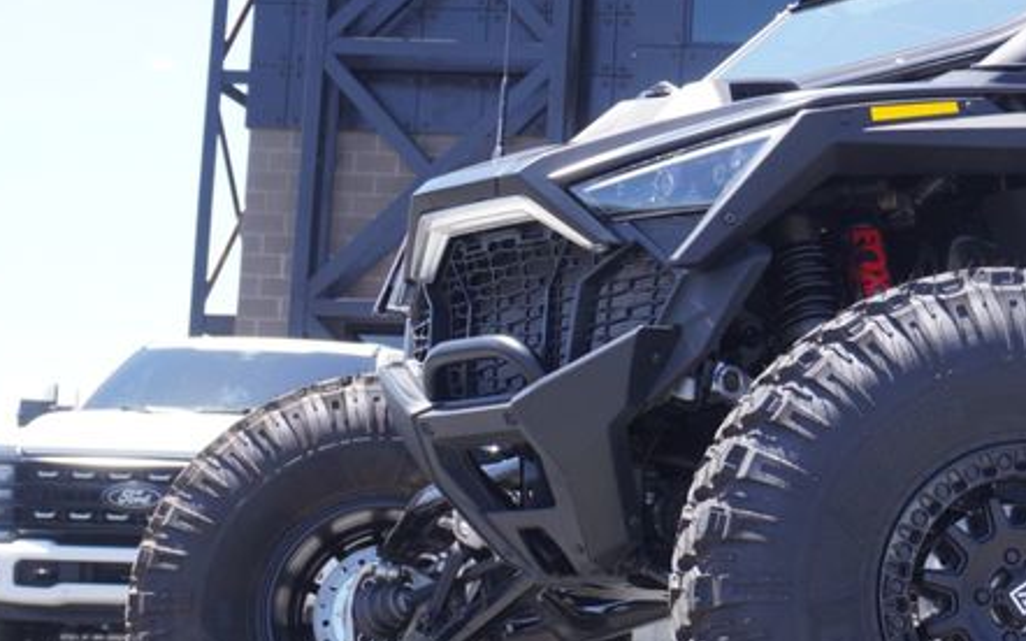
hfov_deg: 23.0
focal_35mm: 85
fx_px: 2376
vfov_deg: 15.3
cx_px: 1119
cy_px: 260
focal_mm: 24
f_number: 5.6
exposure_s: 1/125
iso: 100
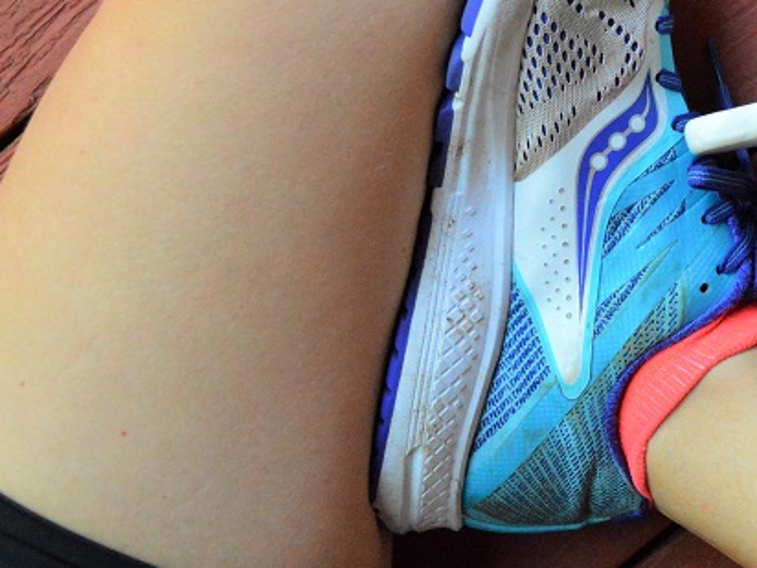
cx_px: 724
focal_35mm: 63
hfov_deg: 29.1
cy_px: 125
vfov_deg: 23.0
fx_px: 1378
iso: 3200
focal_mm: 20
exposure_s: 1/500
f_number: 3.8
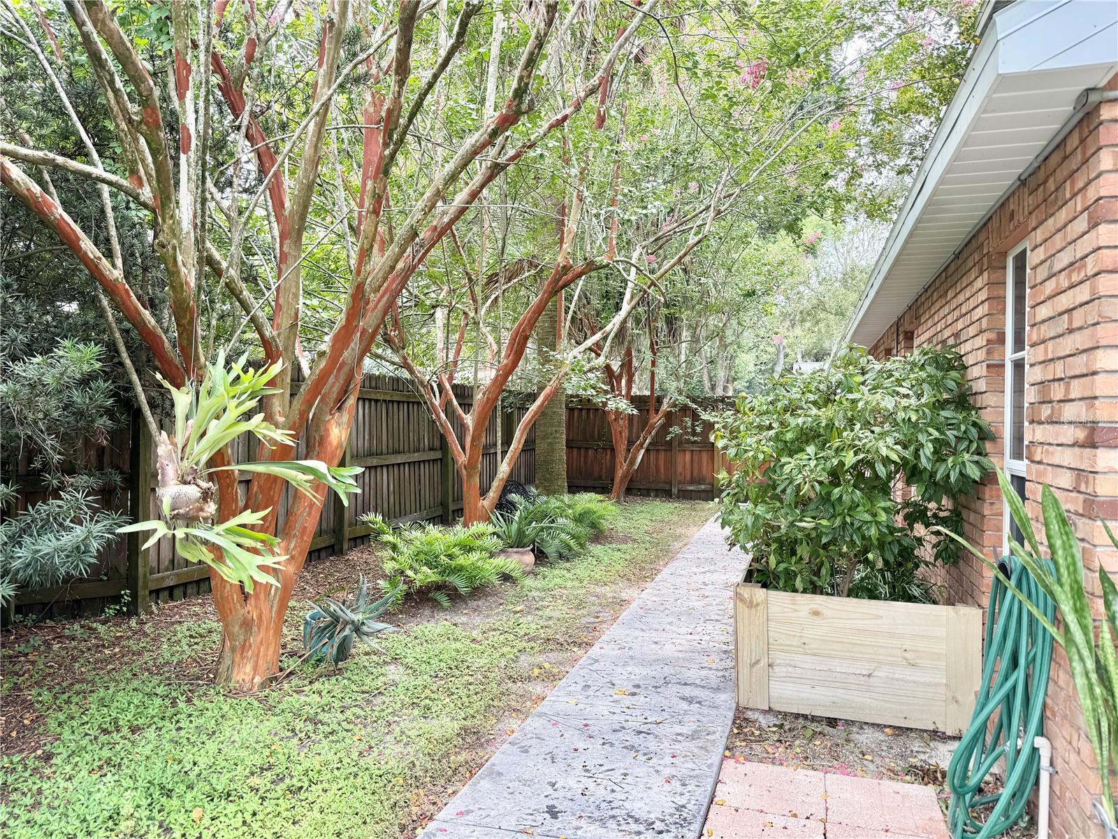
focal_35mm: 24
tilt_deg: -0.5
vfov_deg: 56.8
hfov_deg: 71.6
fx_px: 775
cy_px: 420
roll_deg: -1.4
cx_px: 559
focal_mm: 6.76
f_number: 1.78
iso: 80
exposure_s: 1/194
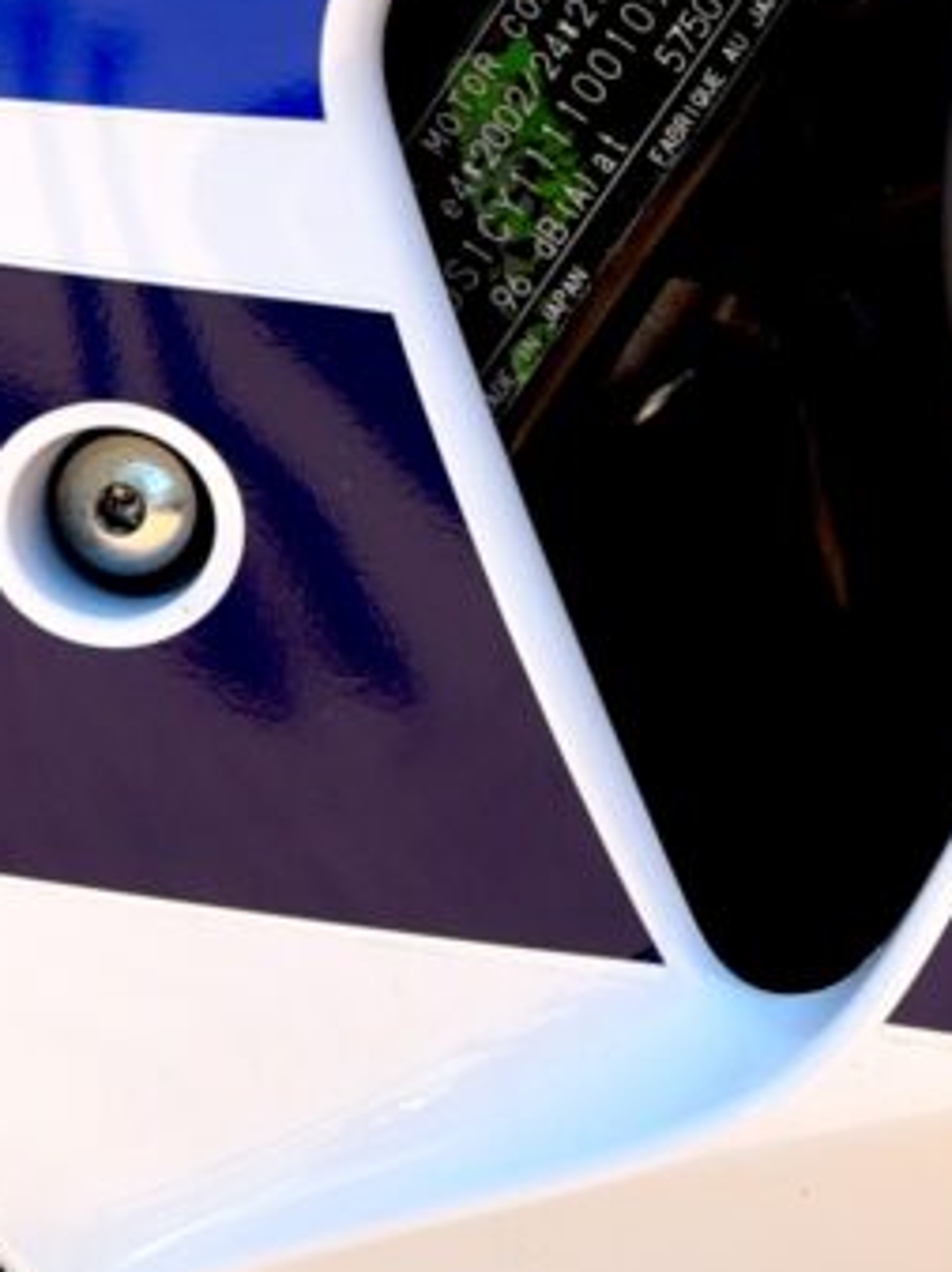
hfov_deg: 2.9
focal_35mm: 510
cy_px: -56
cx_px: 2410
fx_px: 18725
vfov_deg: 3.9
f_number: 5.6
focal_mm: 70
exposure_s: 1/125
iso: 100
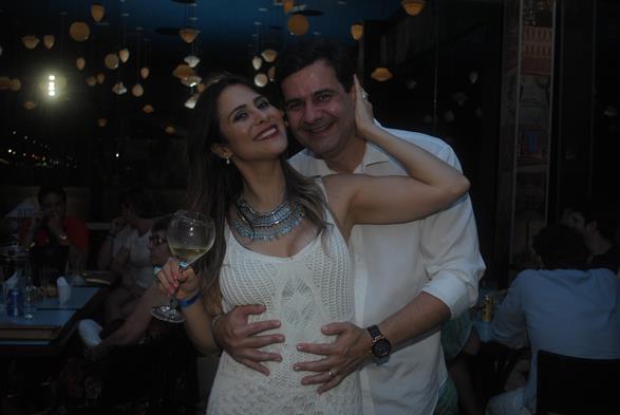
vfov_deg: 34.3
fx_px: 672
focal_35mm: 39
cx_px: 310
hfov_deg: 49.5
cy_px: 208
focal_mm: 26
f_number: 4.2
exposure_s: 1/200
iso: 200
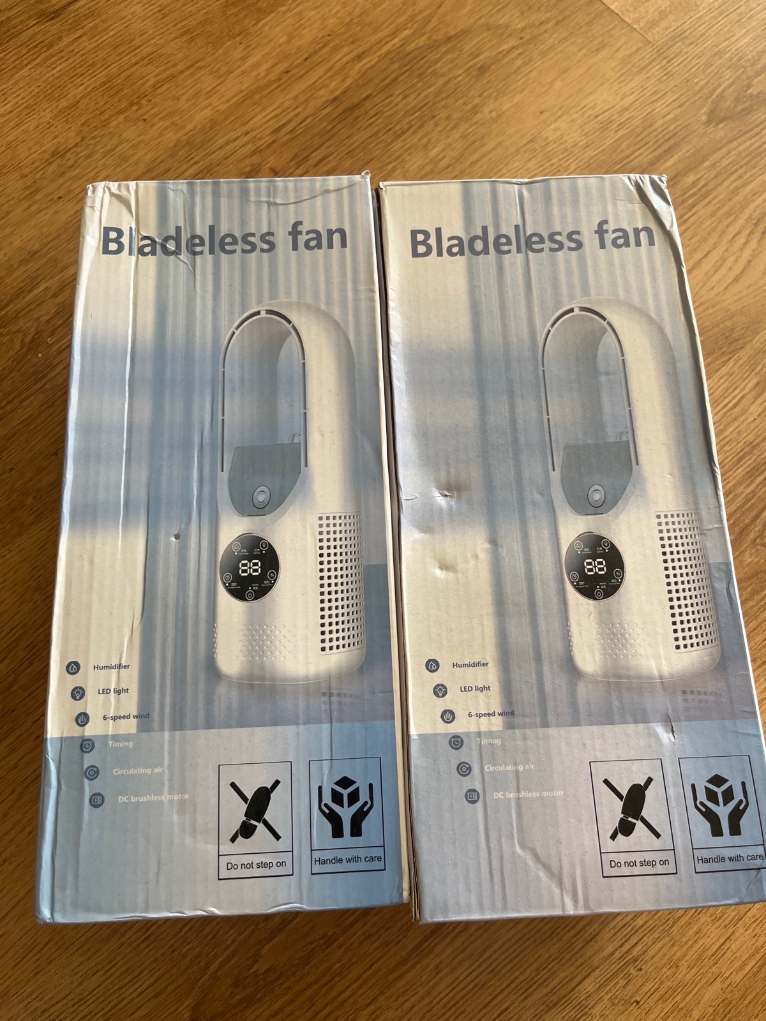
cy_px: 510
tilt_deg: -74.3
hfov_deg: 53.1
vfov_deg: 67.3
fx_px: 767
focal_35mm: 26
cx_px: 383
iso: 80
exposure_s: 1/121
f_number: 1.6
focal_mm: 5.1
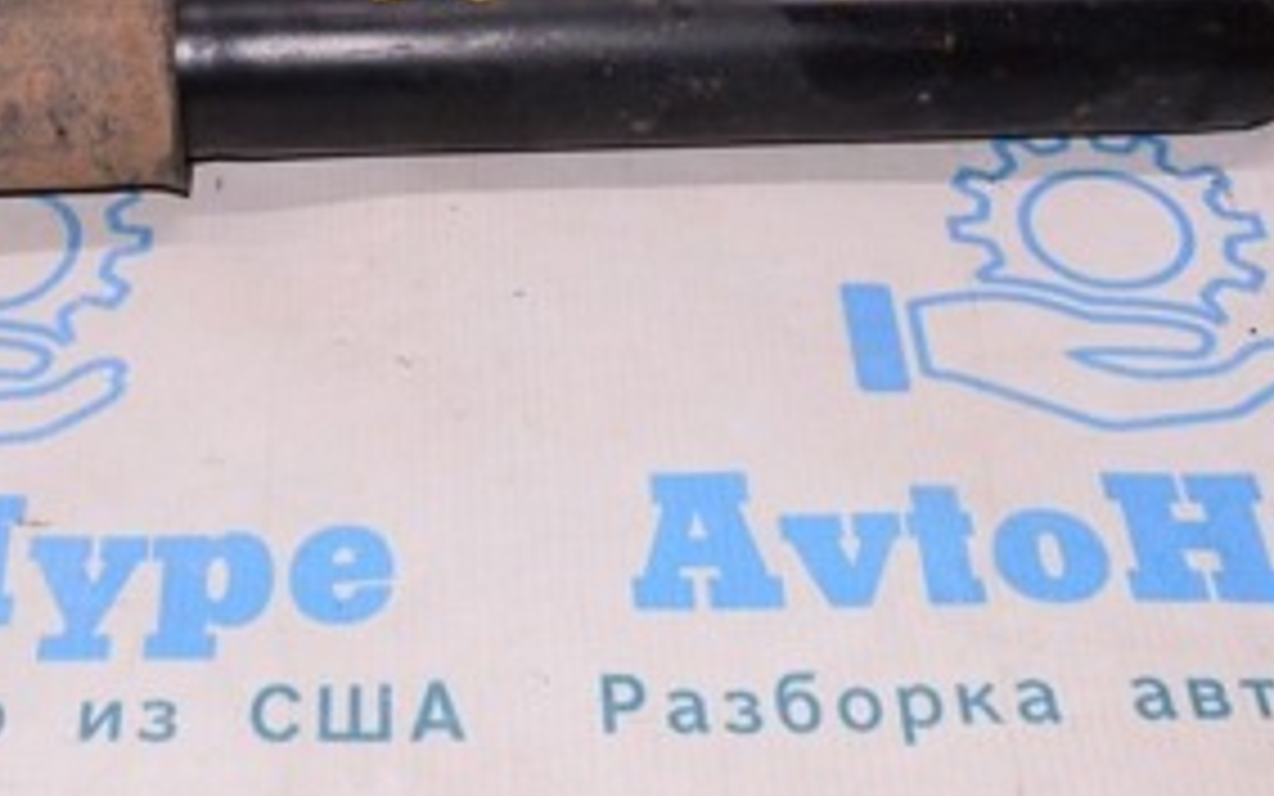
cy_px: 11
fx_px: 2639
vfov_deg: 16.8
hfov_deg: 26.9
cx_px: 369
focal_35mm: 76
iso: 1600
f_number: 8
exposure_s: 1/200
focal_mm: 22
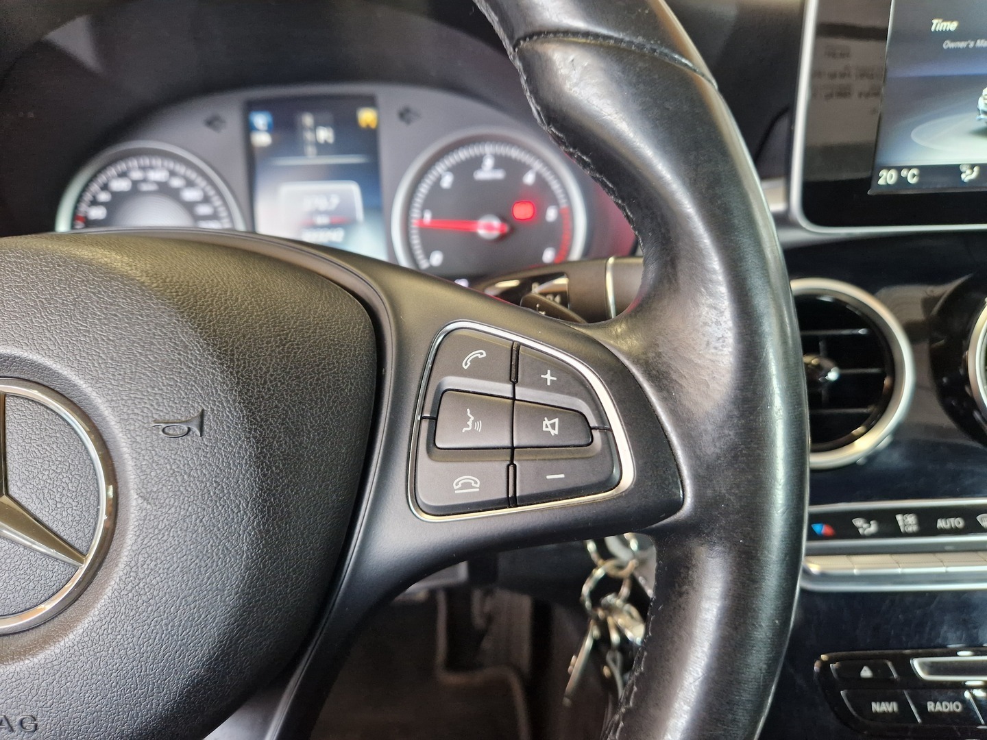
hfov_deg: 73.9
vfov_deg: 58.9
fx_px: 656
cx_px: 494
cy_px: 370
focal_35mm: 23
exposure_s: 1/100
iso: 500
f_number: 1.8
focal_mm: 5.4
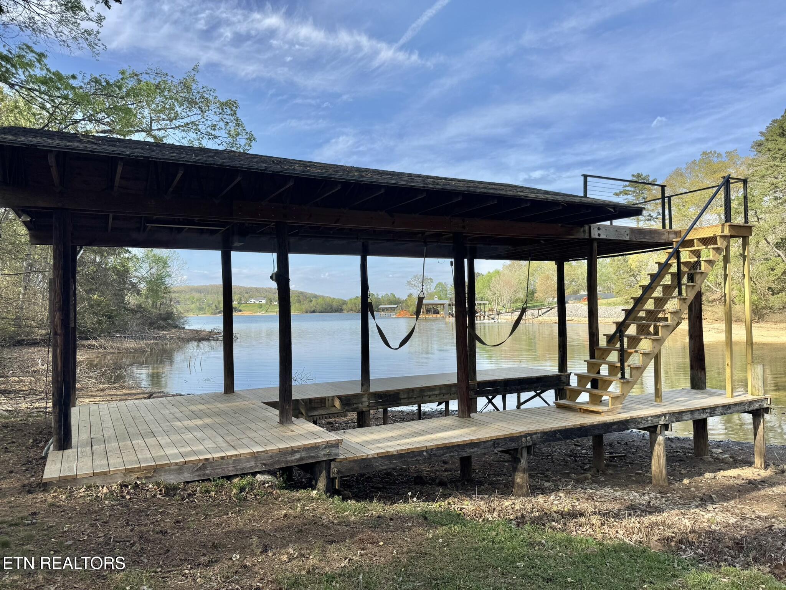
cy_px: 295
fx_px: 545
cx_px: 393
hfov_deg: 71.6
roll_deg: +1.0
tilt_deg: +0.3
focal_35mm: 24
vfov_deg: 56.8
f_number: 1.78
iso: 80
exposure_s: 1/2833
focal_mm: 6.76
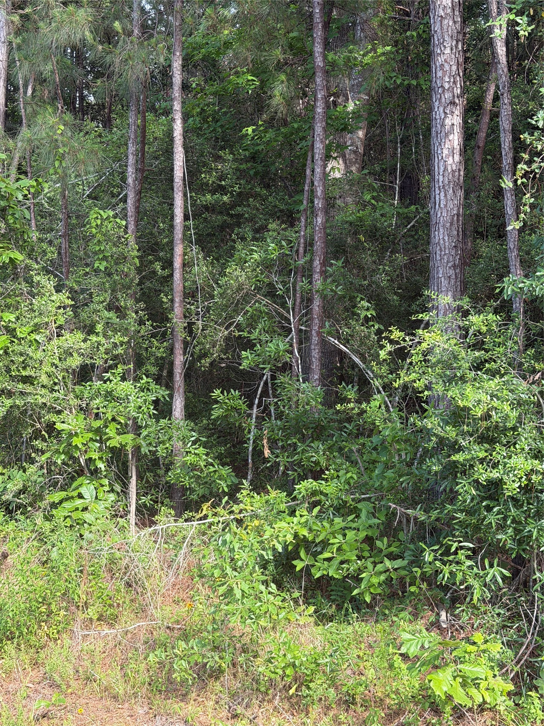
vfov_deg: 39.7
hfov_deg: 30.3
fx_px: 1006
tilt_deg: +0.7
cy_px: 363
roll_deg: -1.0
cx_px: 272
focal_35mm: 48
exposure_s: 1/475
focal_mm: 6.76
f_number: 1.78
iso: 64
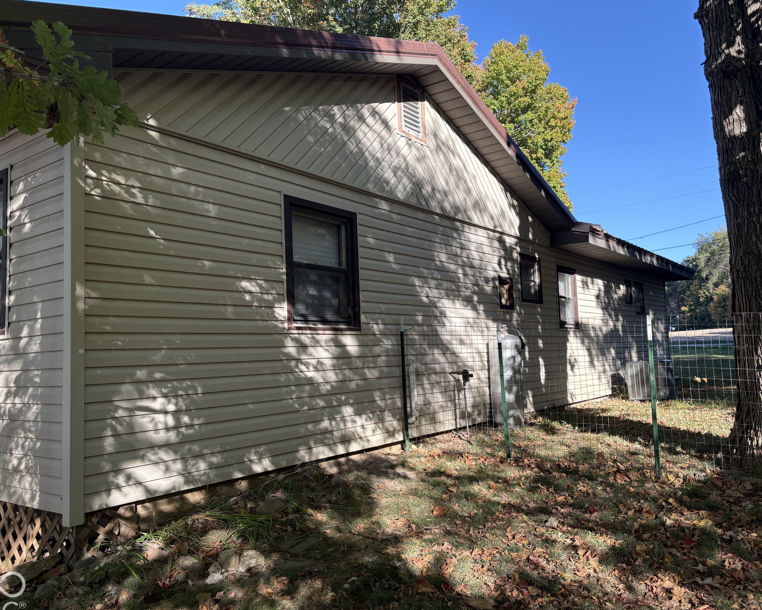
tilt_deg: +5.2
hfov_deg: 62.2
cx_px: 382
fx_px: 631
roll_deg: +2.7
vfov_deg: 51.5
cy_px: 311
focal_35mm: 28
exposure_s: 1/801
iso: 64
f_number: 1.6
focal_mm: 5.96
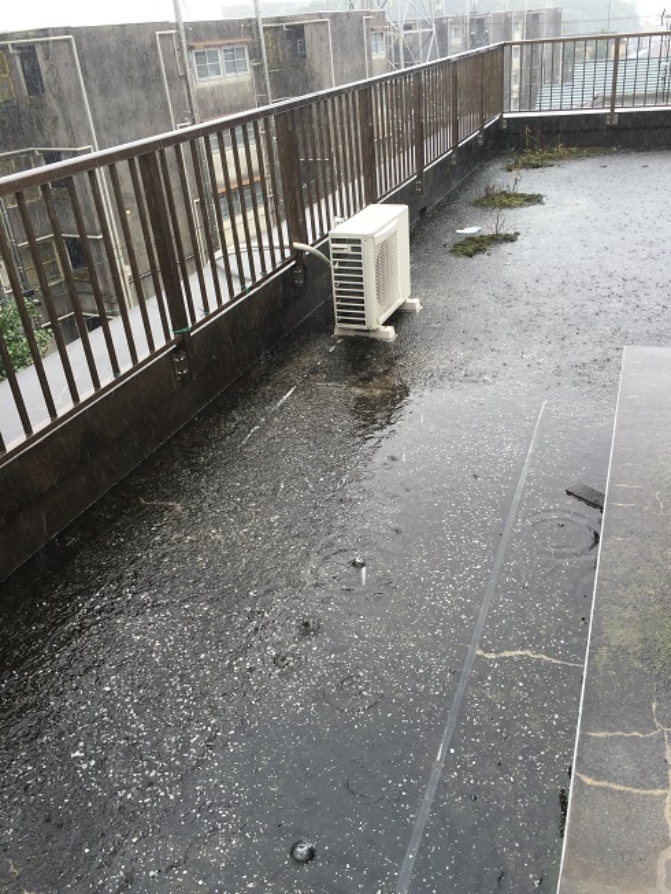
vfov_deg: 61.7
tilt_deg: -27.8
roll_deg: +4.7
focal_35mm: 29
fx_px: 749
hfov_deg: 48.2
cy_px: 447
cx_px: 336
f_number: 2.2
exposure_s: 1/203
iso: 32
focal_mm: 4.15
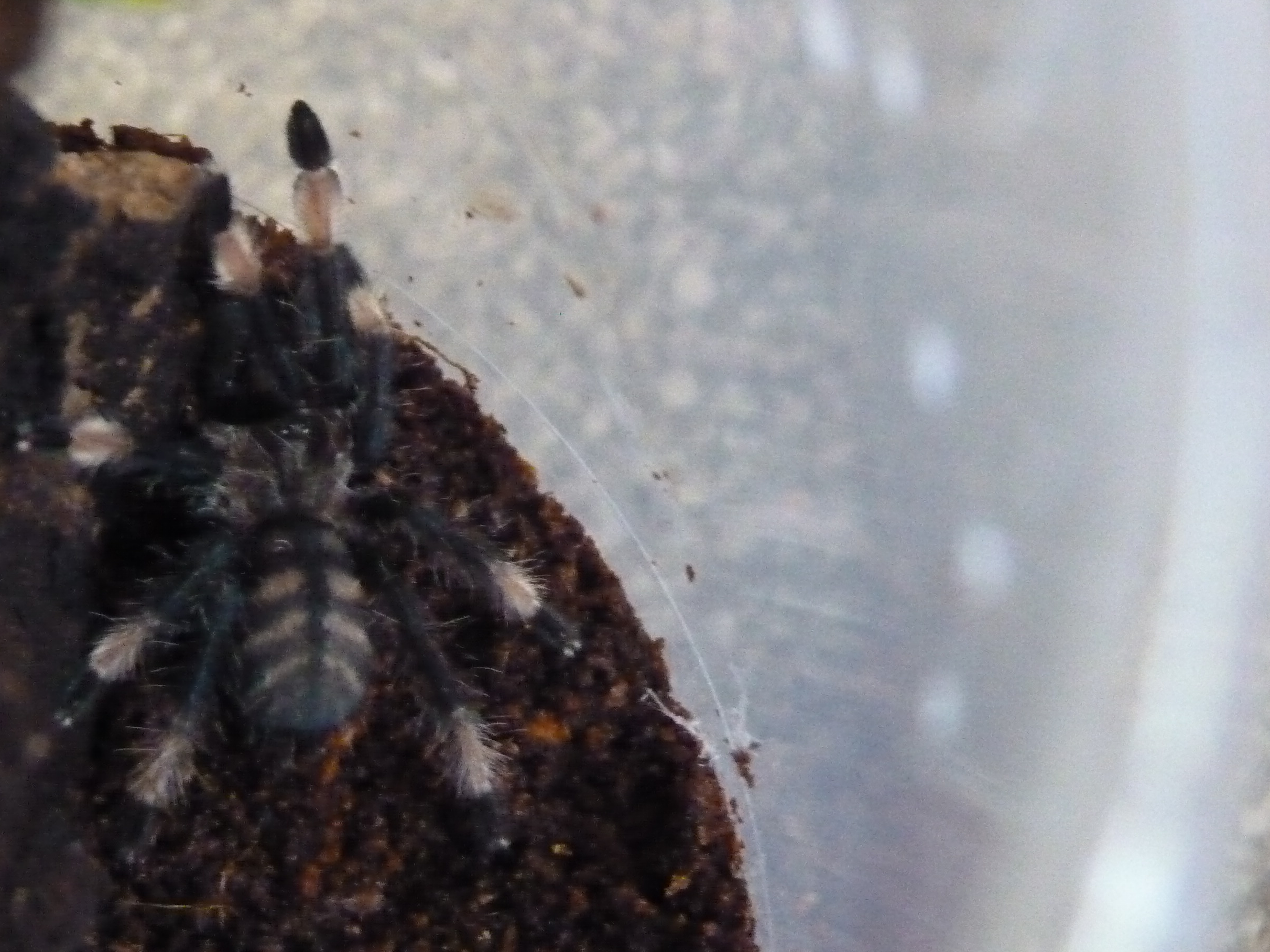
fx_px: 3815
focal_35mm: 104
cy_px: 466
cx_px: 371
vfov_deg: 14.2
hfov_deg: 18.8
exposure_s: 1/15
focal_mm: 11.1
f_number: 3.2
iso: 1600
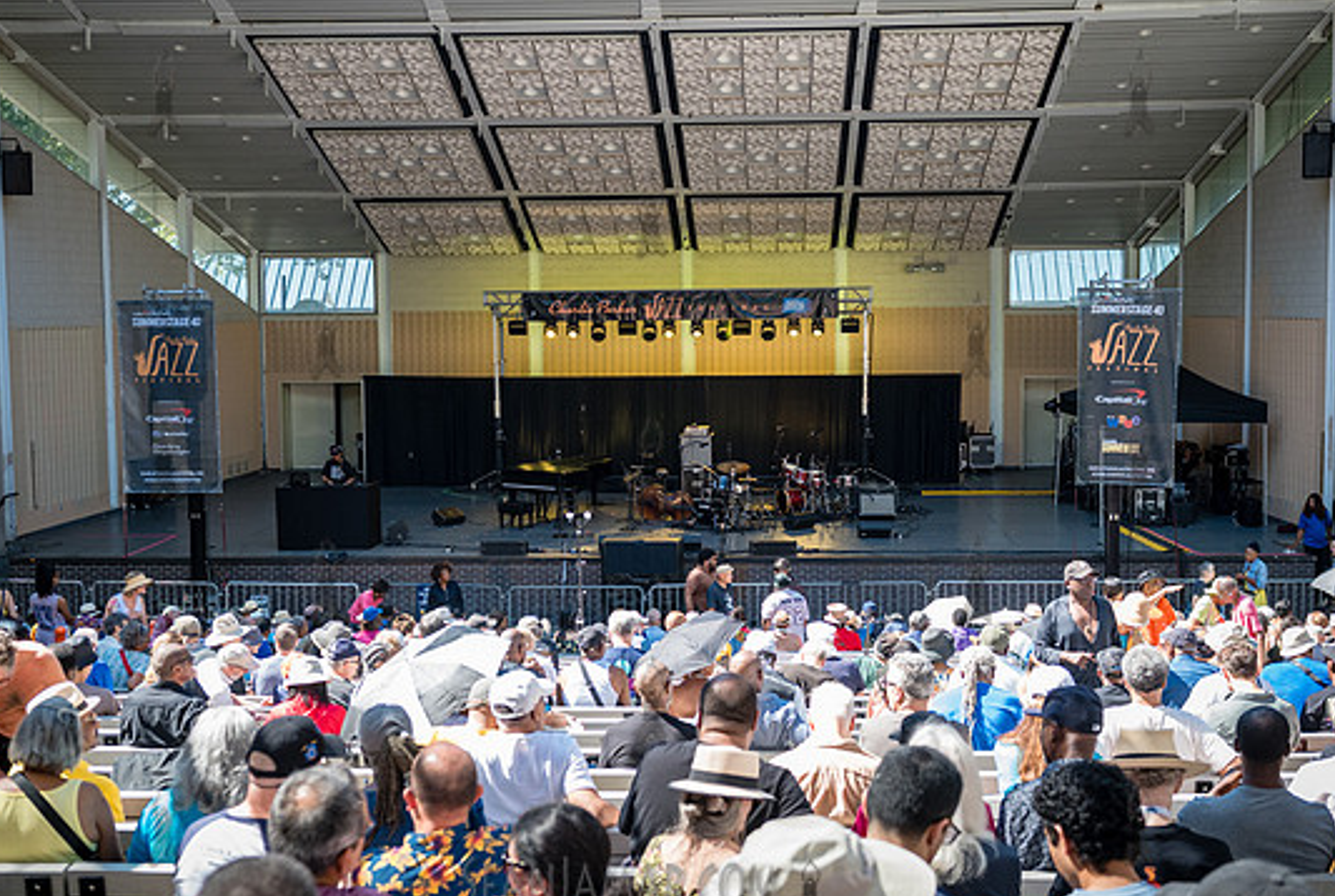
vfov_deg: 30.0
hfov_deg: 43.5
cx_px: 698
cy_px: 430
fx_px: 1672
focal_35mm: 45
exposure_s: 1/1000
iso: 800
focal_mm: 38
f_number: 3.5
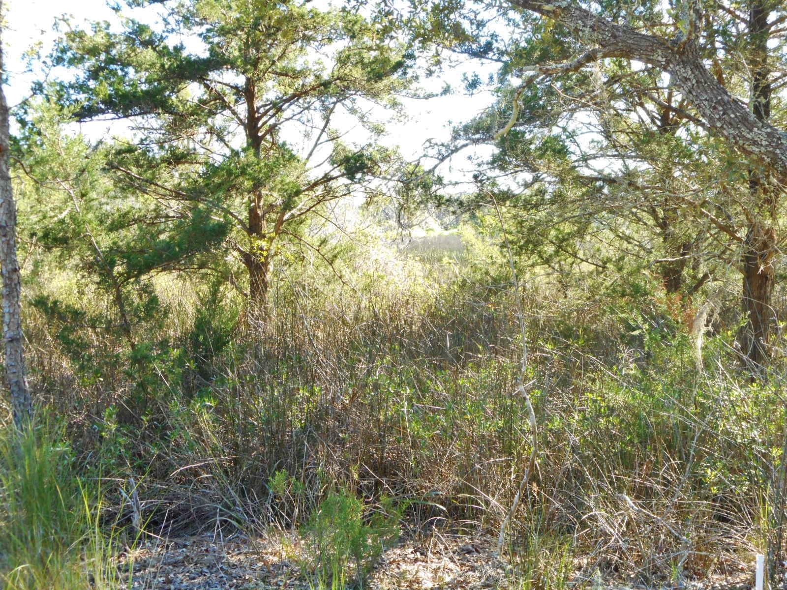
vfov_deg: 28.6
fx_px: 1159
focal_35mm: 51
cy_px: 295
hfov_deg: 37.5
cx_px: 394
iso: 200
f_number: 4.9
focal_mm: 9.1
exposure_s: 1/60
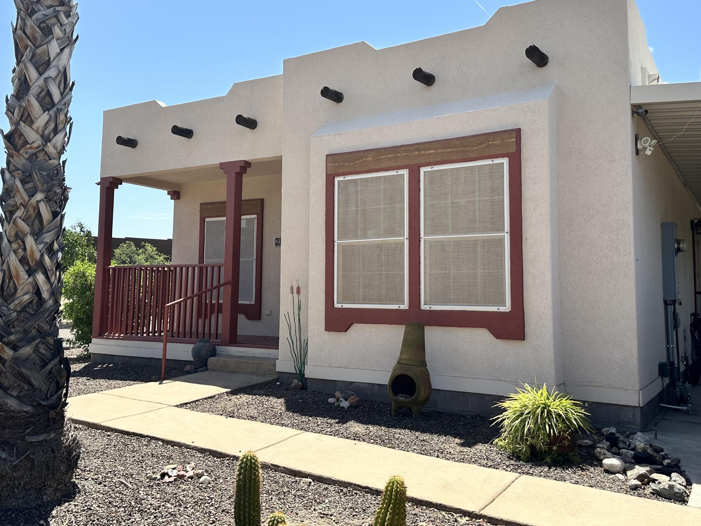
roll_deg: -2.0
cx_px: 335
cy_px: 236
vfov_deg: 44.1
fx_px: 648
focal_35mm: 32
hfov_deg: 56.8
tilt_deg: +4.8
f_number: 1.78
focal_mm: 6.86
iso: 80
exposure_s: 1/4016
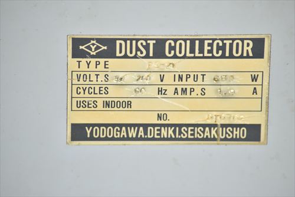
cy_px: 98
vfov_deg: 3.8
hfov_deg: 5.7
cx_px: 148
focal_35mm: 360
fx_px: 2952
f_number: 6.3
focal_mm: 240
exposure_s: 1/125
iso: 1250
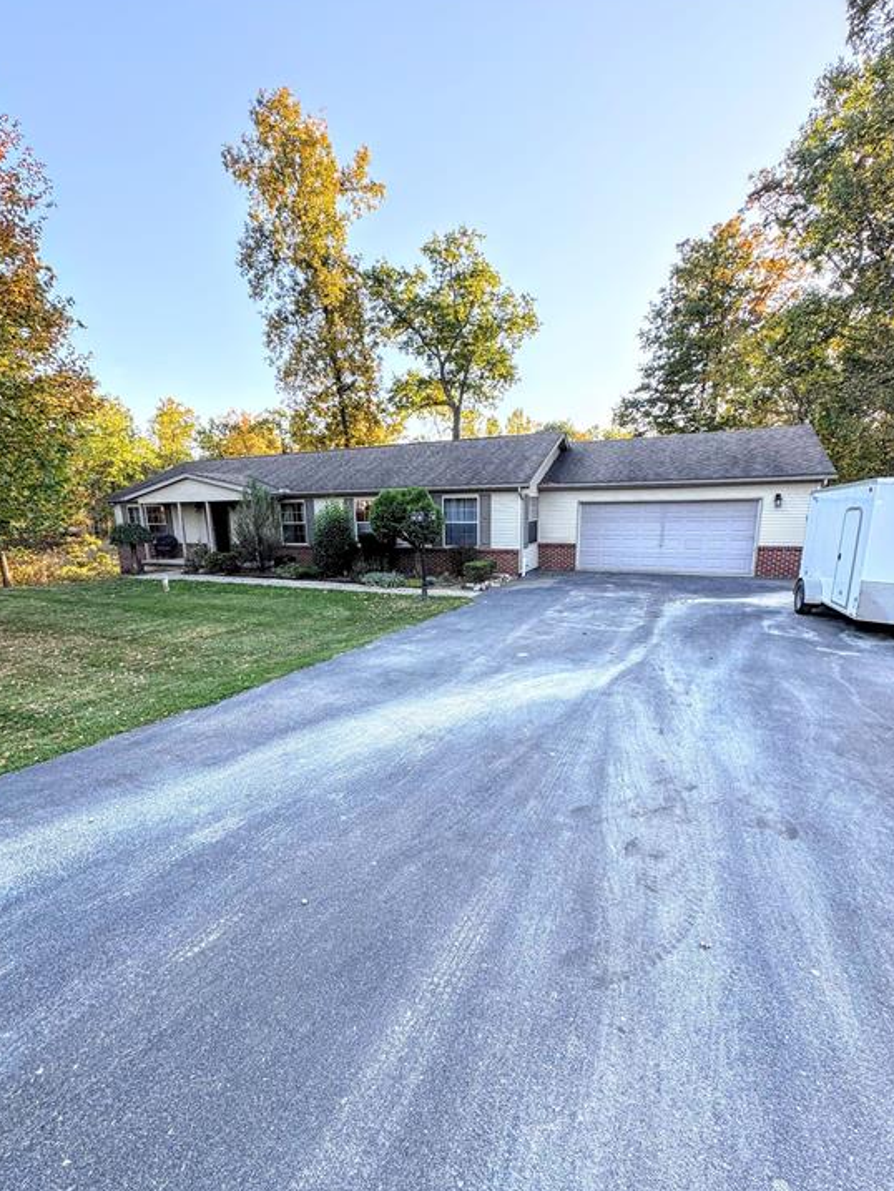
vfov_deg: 98.1
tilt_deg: -11.5
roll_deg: +1.8
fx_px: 516
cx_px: 434
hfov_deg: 81.7
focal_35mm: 15
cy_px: 620
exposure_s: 1/145
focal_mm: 2.22
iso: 40
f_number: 2.2
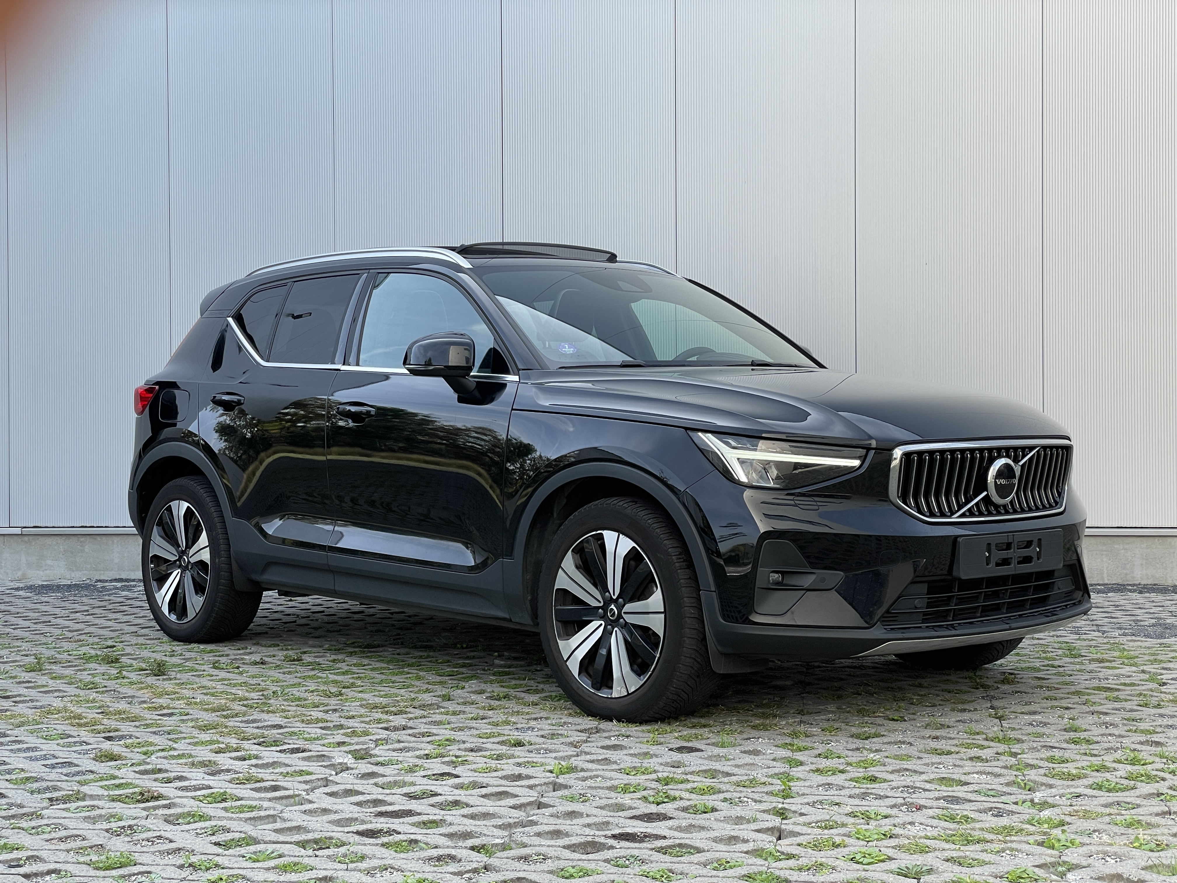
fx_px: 1768
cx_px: 588
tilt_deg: +0.6
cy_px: 442
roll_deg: +0.2
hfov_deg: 36.8
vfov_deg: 28.0
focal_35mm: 52
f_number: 2
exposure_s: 1/484
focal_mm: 6
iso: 25
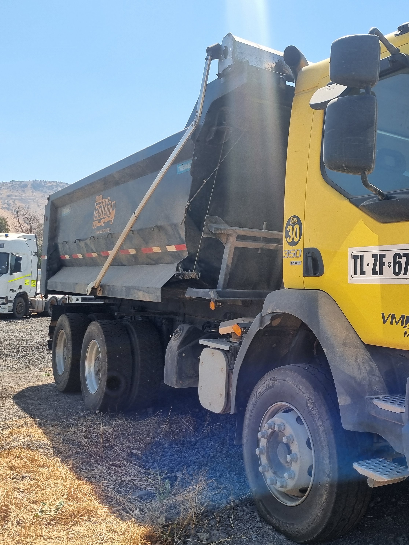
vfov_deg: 52.6
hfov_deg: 39.6
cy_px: 271
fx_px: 551
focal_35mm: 35
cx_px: 305
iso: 50
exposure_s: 1/1792
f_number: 1.8
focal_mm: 5.4
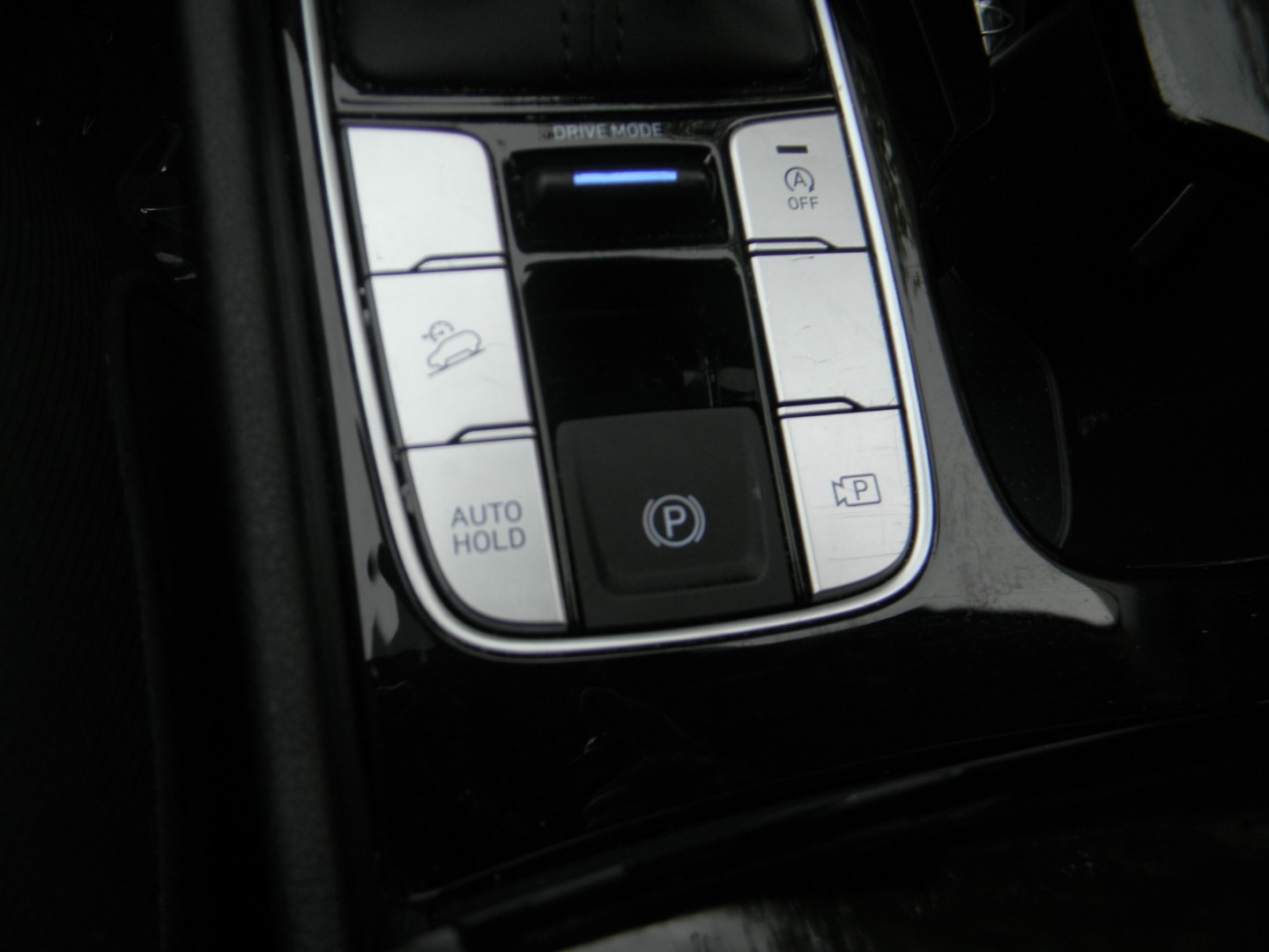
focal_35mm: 28
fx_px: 1026
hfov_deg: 63.4
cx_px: 634
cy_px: 476
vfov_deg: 49.7
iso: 80
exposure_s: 1/84.7
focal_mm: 5
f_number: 3.5
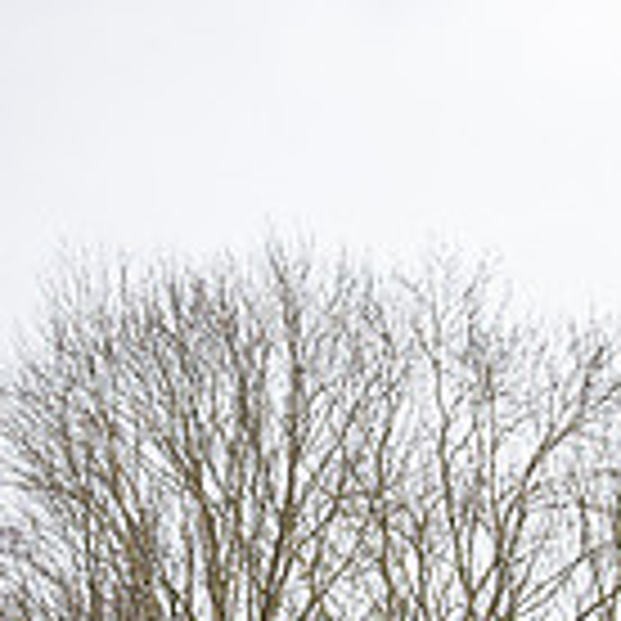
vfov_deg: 14.6
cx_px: 314
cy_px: 593
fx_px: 2395
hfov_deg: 14.8
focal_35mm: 118
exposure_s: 1/1600
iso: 2000
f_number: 6.3
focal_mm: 20
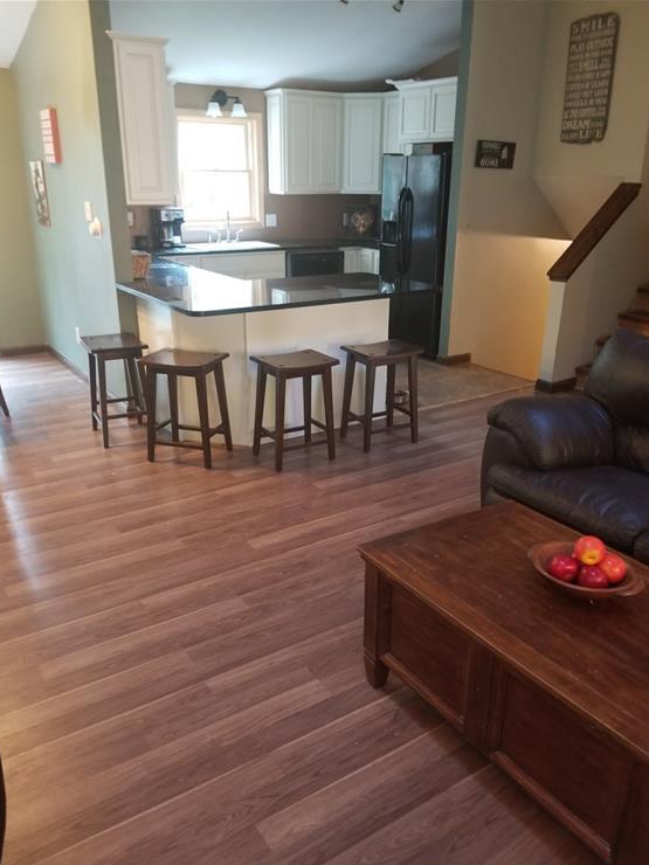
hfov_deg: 51.4
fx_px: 675
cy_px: 448
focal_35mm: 27
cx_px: 327
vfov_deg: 65.3
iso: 250
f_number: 1.7
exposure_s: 1/10
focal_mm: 4.25
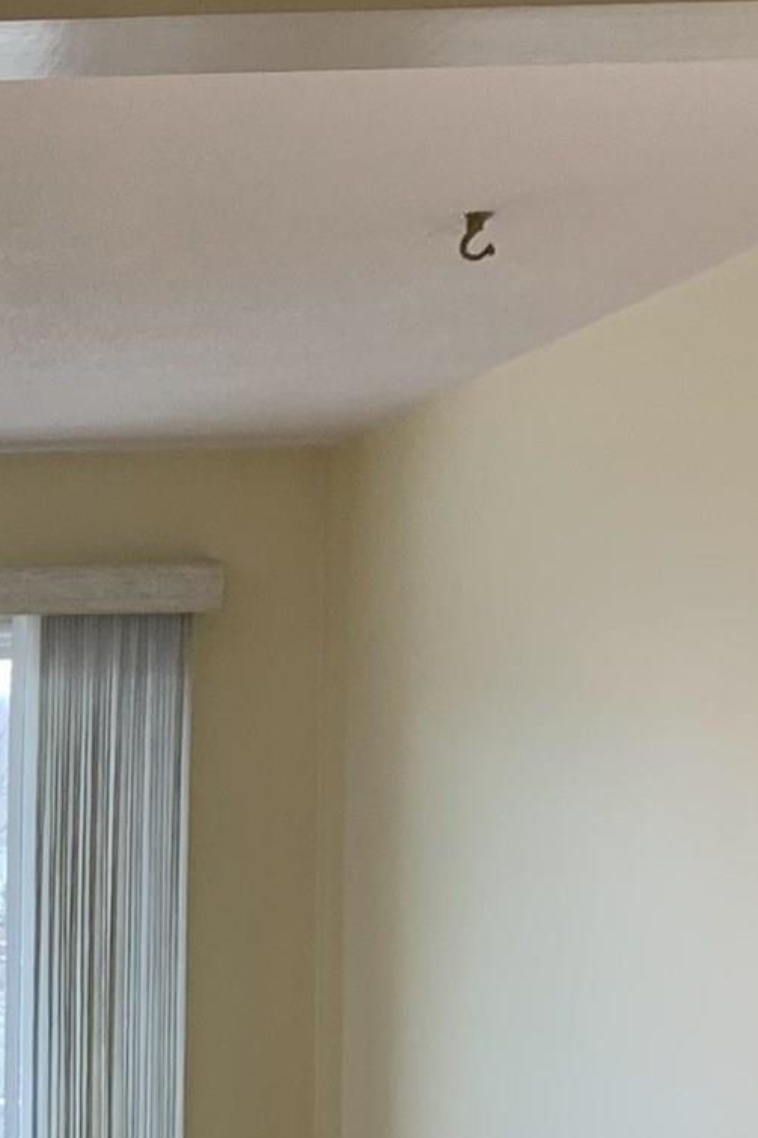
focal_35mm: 110
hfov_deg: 11.1
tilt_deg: -5.4
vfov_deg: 18.1
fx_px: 3475
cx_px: -842
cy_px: 1124
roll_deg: +0.9
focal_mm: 4.25
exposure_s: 1/120
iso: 80
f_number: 1.8
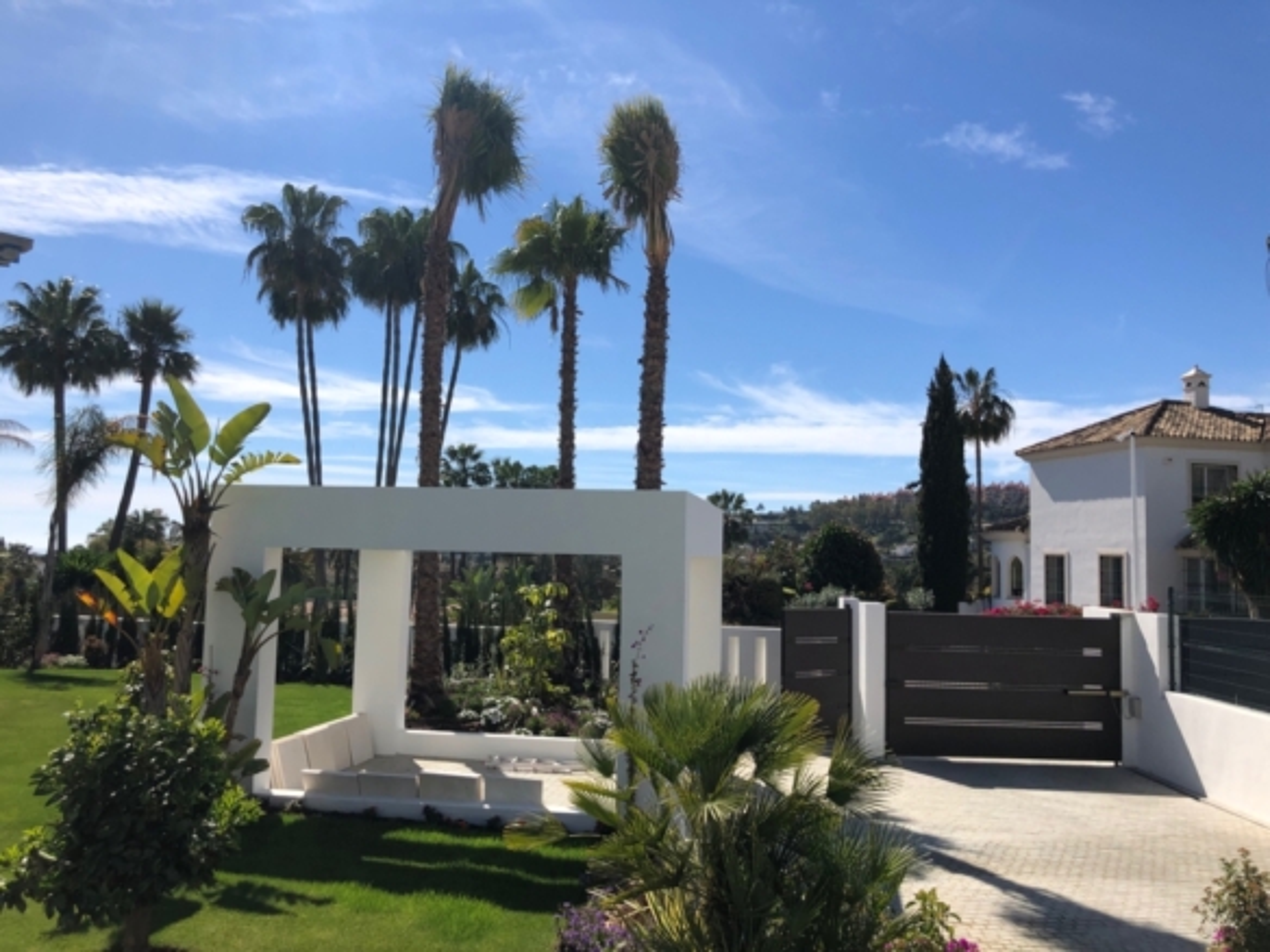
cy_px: 476
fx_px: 1027
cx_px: 635
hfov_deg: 63.4
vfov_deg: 49.7
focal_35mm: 28
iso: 20
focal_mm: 4
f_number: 1.8
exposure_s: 1/3436
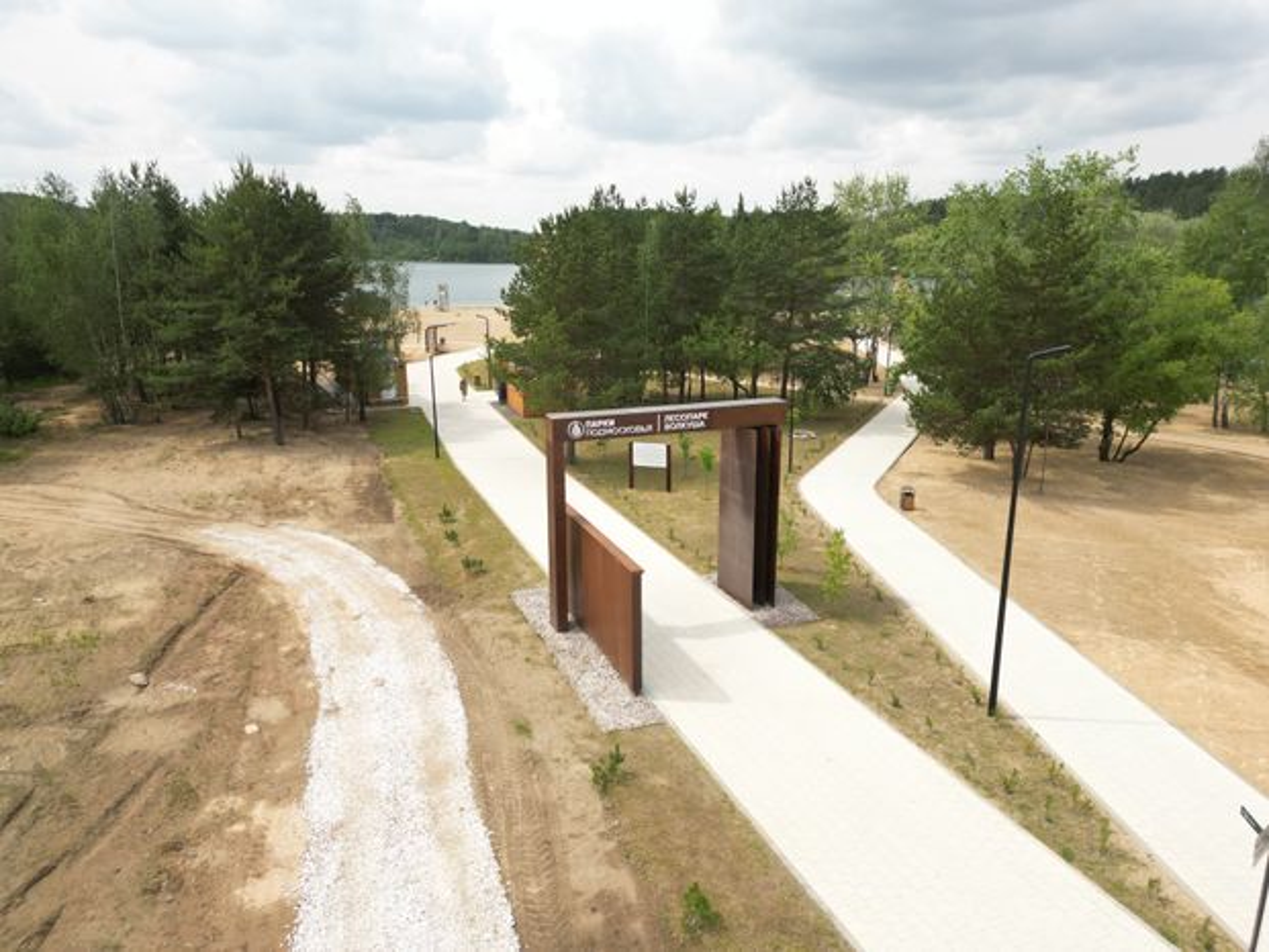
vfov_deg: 56.8
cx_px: 634
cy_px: 476
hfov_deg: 71.6
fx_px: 880
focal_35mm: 24
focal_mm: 6.72
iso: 100
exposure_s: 1/160
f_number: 1.7
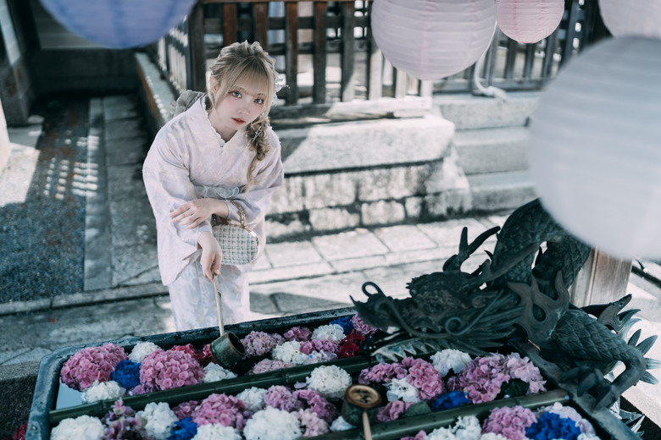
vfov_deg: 37.9
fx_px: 643
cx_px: 330
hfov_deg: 54.4
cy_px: 220
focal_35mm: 35
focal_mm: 35
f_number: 1.4
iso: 64
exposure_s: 1/3200
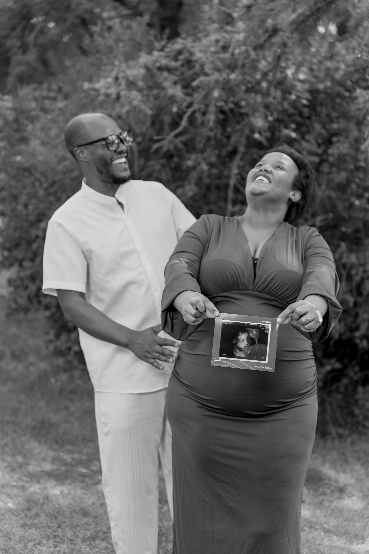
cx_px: 184
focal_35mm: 63
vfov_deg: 31.9
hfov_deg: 21.6
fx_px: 969
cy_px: 277
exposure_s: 1/250
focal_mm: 63
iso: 100
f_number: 2.8
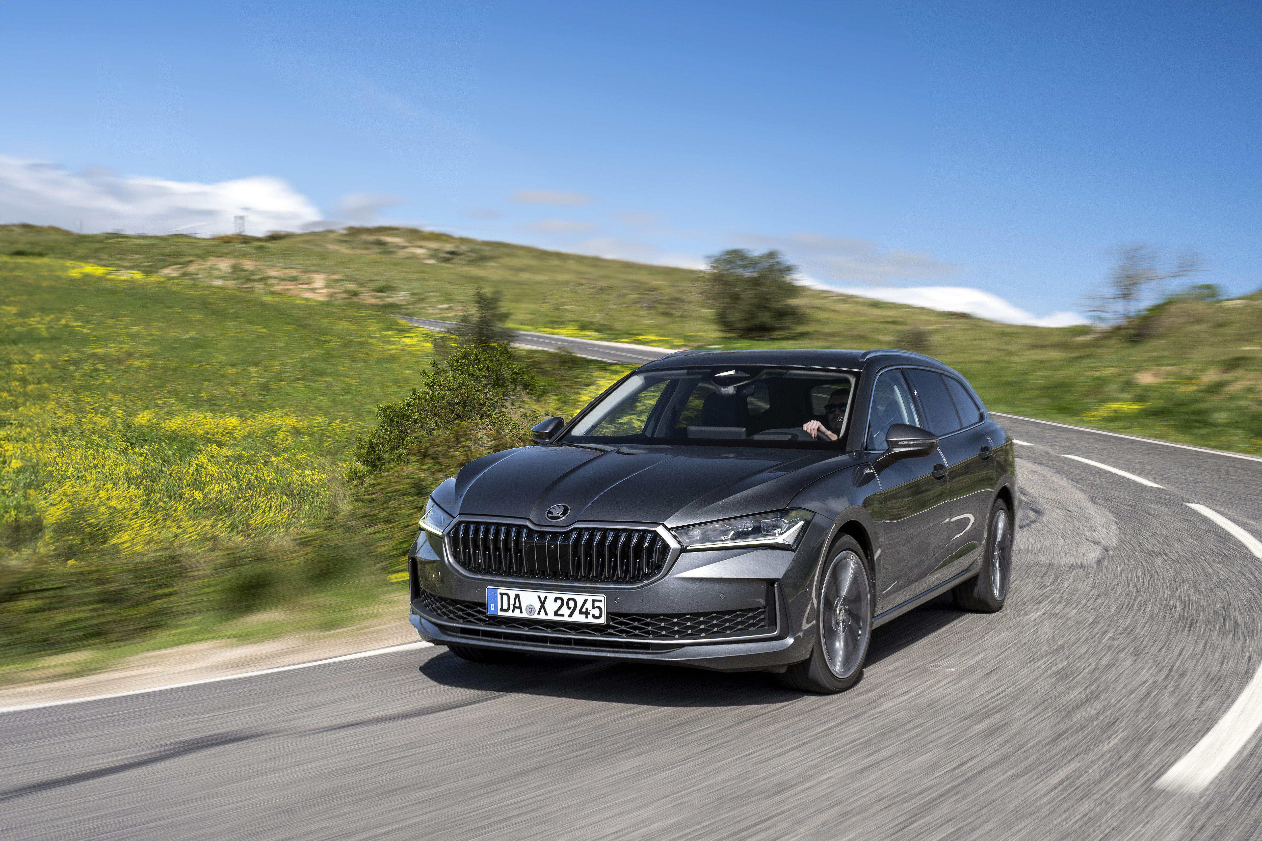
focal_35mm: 45
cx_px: 631
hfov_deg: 43.9
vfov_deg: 30.1
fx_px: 1565
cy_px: 420
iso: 32
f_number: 10
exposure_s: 1/30
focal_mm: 40
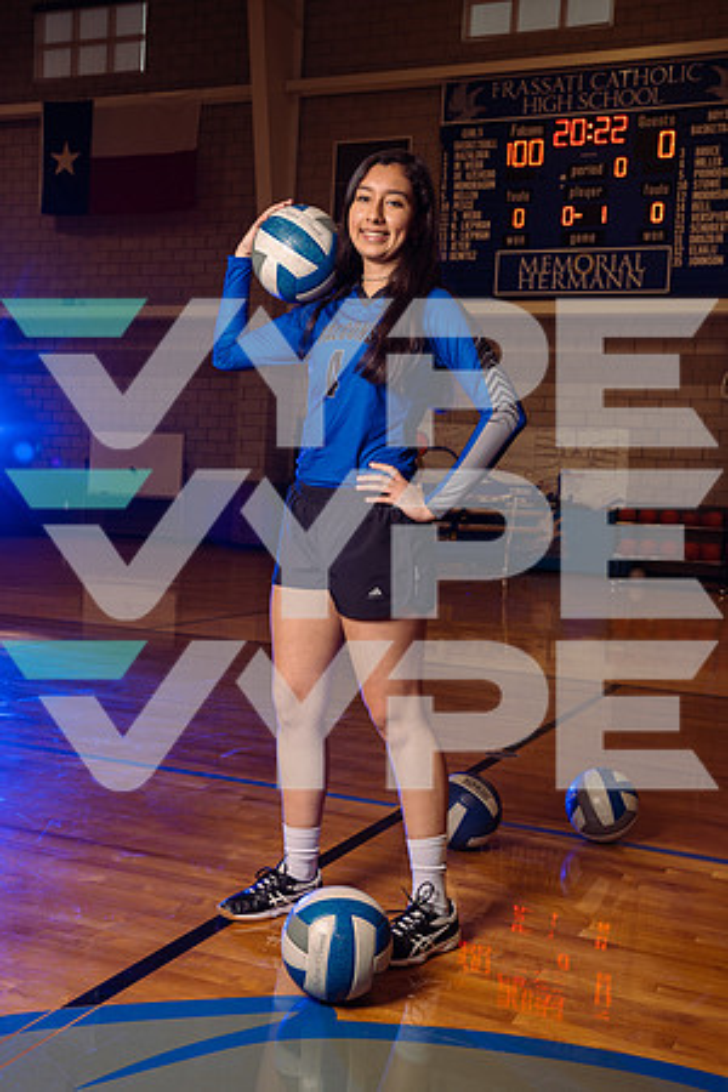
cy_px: 546
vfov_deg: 47.4
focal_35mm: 41
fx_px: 1244
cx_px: 364
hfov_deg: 32.6
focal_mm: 41
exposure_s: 1/200
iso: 250
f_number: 8
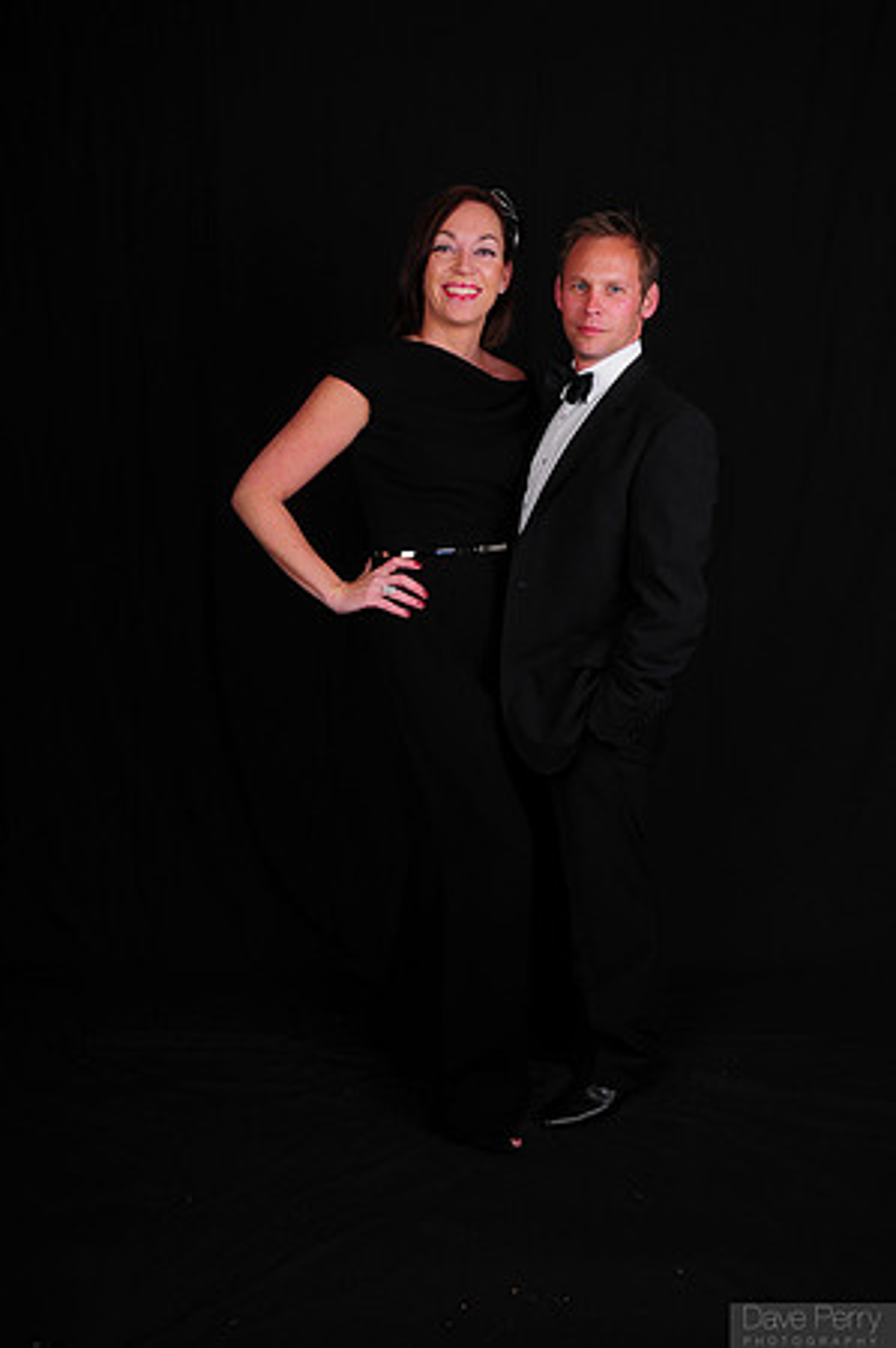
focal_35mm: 27
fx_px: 1010
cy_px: 674
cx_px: 448
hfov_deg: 47.8
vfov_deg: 67.4
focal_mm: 18
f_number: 8
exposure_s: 1/125
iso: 200
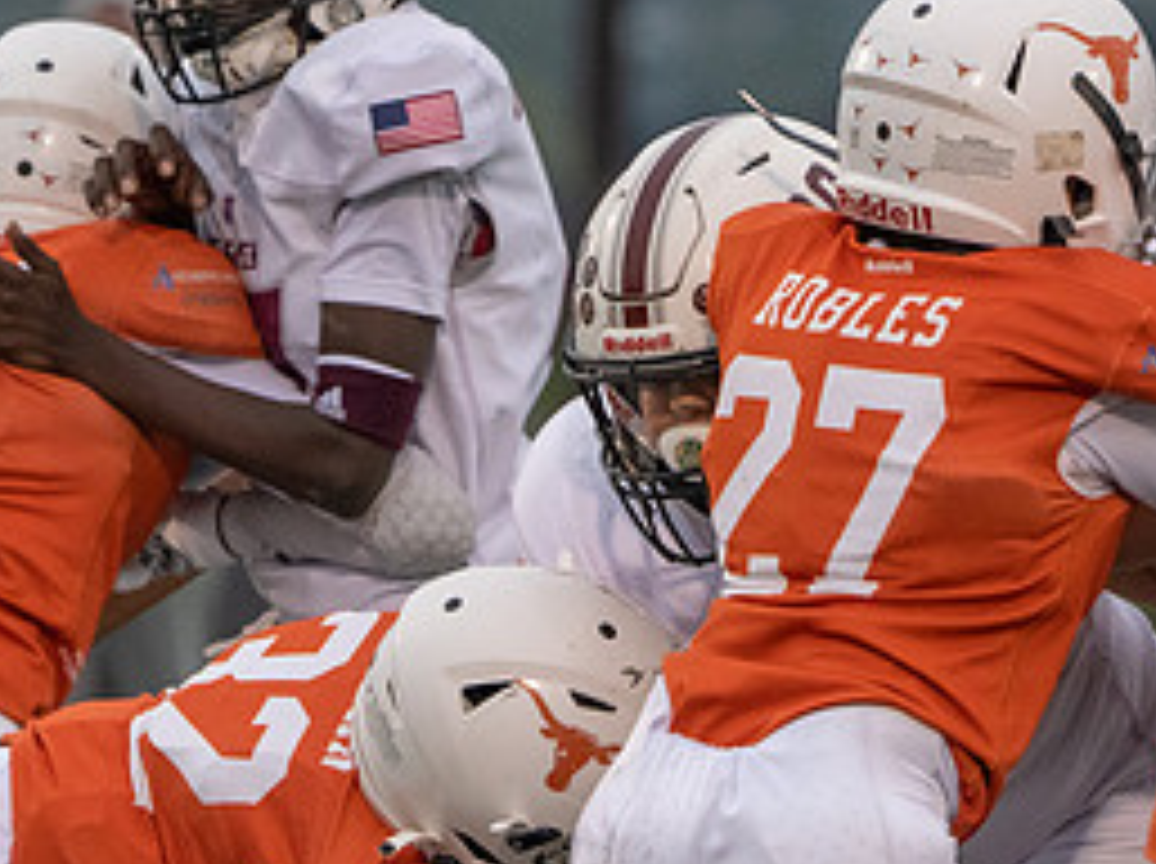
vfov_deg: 1.7
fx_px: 29813
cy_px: 673
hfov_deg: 2.2
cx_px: 410
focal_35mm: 894
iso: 3200
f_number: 5.6
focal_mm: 285
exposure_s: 1/1000
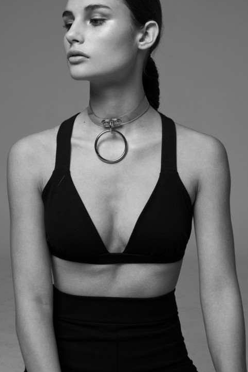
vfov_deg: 32.4
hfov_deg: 21.9
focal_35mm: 62
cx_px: 122
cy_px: 192
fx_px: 641
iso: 200
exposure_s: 1/160
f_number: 11
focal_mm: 50
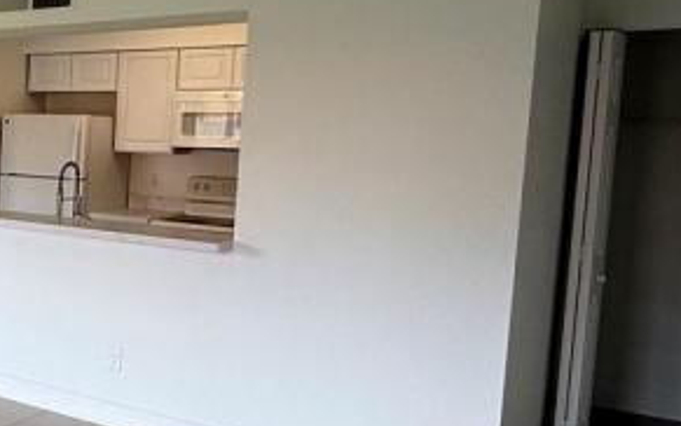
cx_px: -208
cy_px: 211
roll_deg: -0.4
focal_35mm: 49
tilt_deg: -4.7
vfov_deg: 26.4
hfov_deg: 31.5
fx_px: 910
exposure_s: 1/99
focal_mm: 2.22
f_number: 2.2
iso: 50
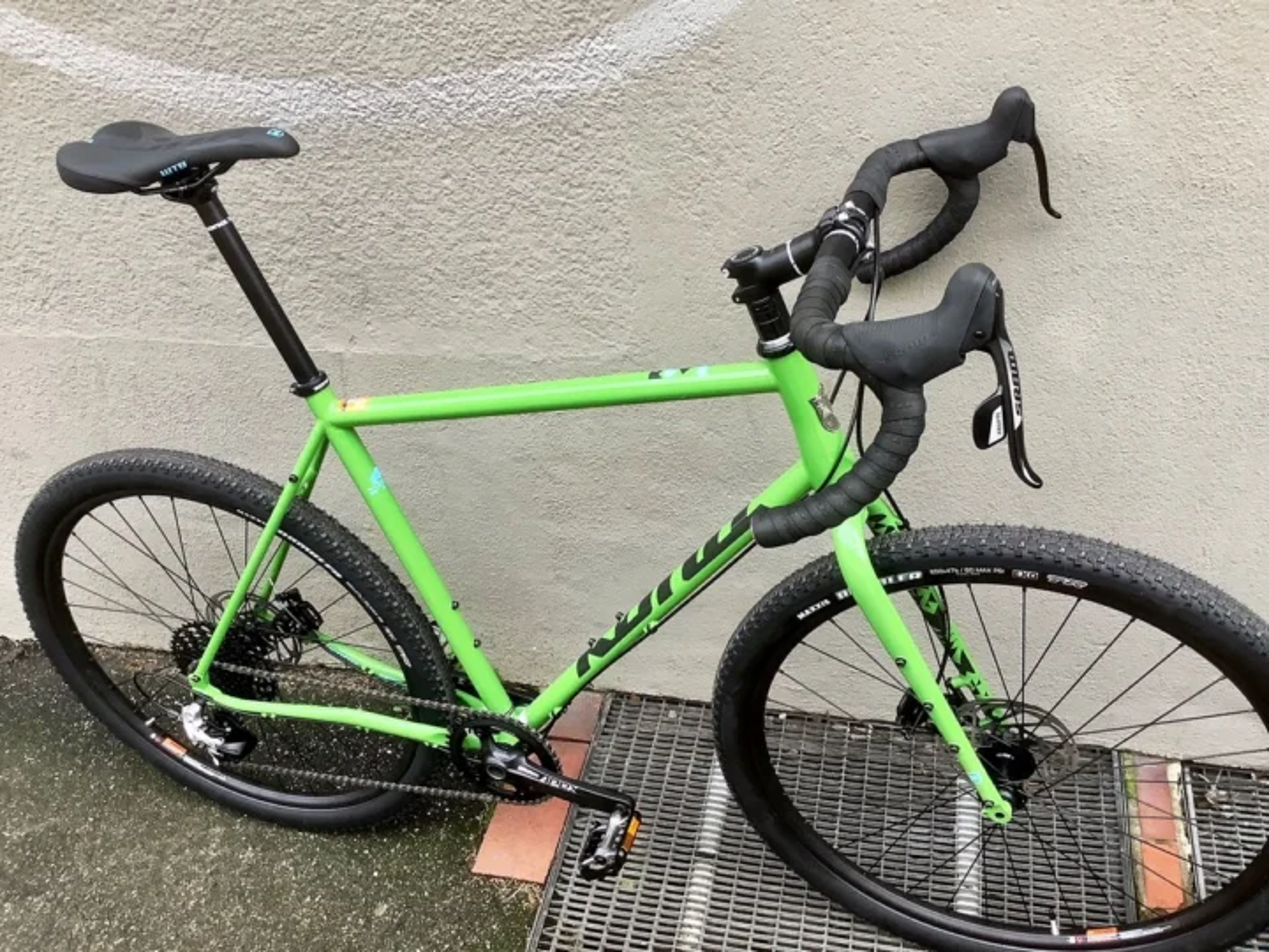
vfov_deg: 45.4
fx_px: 1136
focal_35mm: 31
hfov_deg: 58.4
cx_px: 634
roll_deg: +7.4
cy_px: 476
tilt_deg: -39.5
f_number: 2.4
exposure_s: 1/120
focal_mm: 3.3
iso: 80
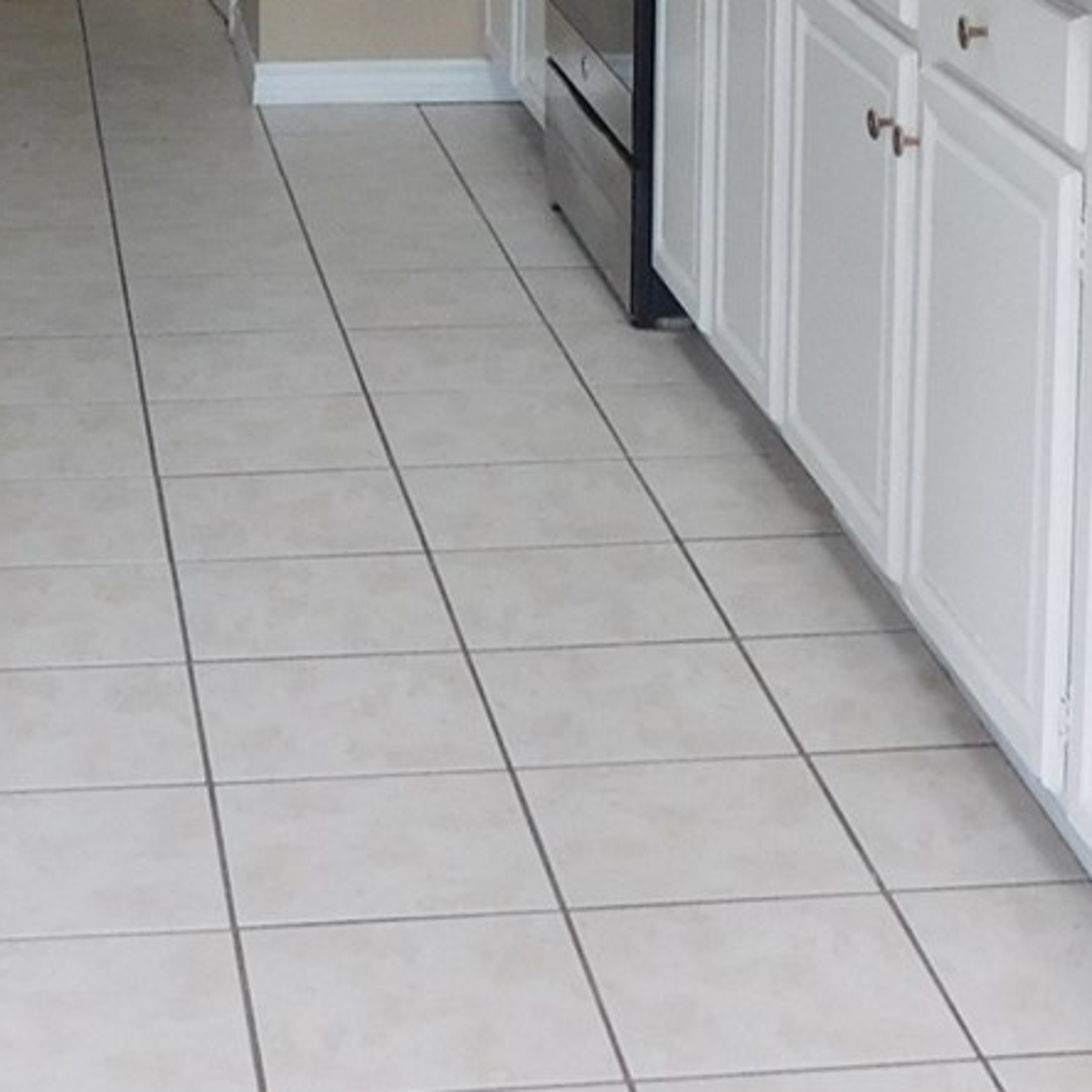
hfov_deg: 18.4
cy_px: -412
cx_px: 367
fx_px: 3355
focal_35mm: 94
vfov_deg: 17.1
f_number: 3
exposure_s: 1/30
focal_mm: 4
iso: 200
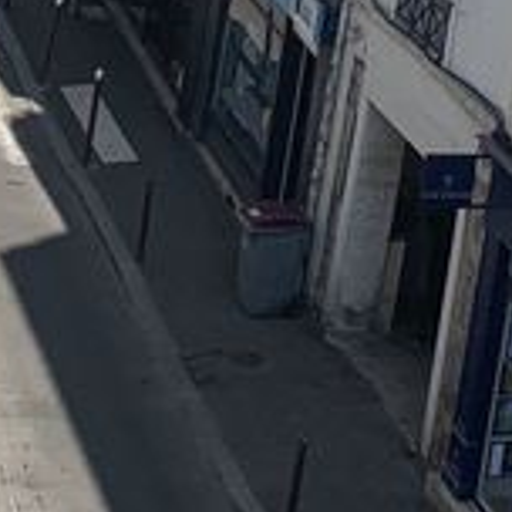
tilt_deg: +0.1
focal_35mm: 151
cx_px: 515
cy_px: -600
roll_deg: -8.6
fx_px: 2527
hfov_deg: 11.5
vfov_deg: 10.4
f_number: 1.8
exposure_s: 1/2160
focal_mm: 4.25
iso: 25
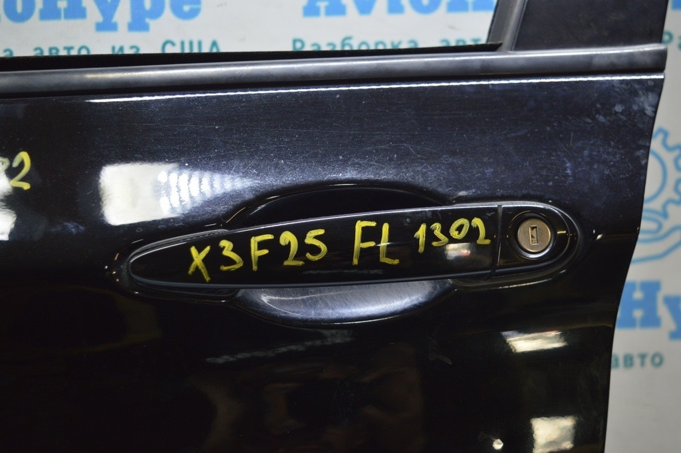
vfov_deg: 33.0
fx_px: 765
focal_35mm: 40
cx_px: 340
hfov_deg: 48.0
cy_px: 226
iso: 400
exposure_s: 1/50
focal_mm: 27
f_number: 4
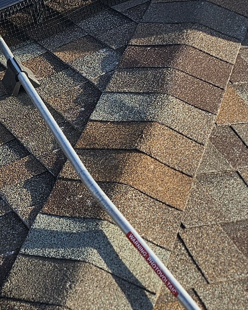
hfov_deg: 15.8
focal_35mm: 92
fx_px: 844
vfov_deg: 20.7
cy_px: 86
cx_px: -88
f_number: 1.7
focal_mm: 6.3
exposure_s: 1/559
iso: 12
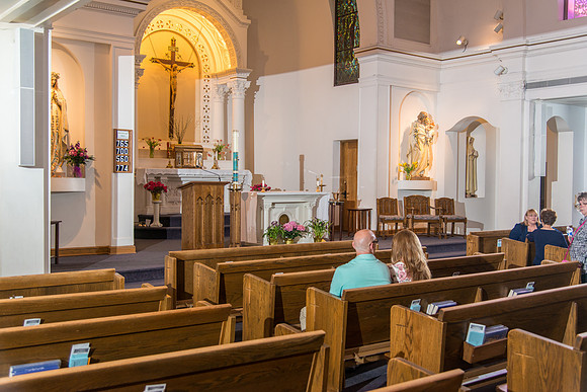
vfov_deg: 35.1
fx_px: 620
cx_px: 294
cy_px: 196
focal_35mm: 38
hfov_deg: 50.7
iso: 640
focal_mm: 38
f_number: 4
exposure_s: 1/160
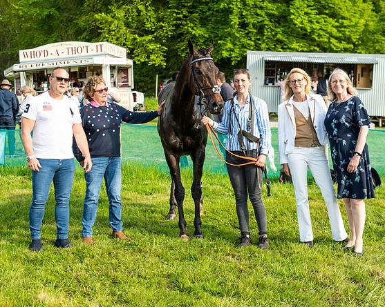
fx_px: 649
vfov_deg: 26.7
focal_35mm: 57
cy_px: 153
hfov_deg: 33.0
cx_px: 194
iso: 200
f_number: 5
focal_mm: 50
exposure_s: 1/500
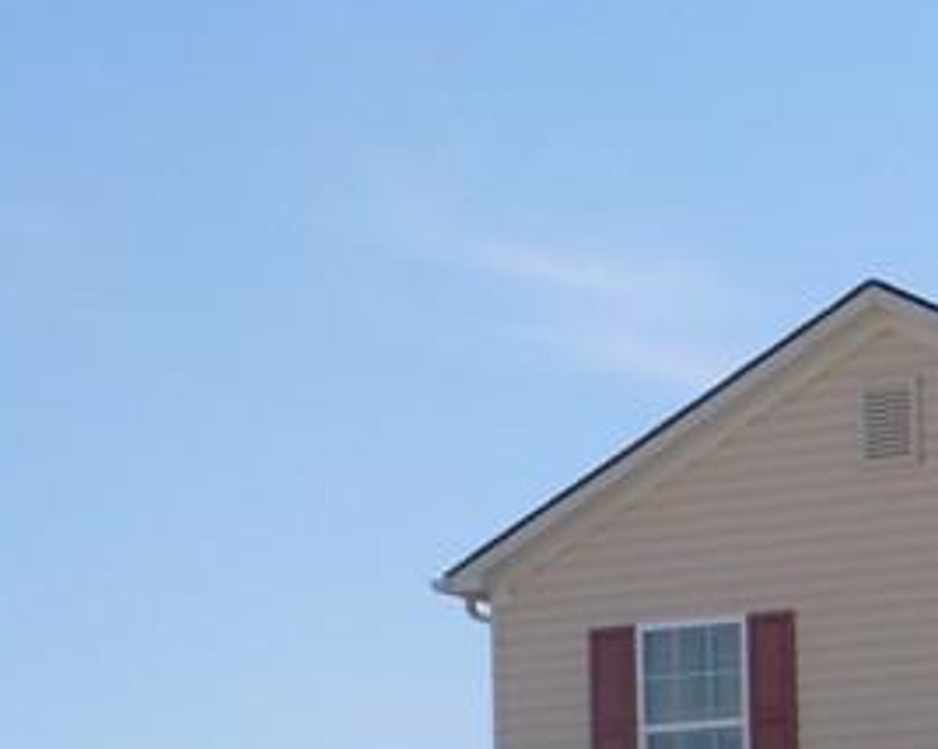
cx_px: 1530
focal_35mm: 138
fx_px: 3828
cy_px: 1071
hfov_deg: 13.0
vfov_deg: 10.8
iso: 80
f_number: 3.5
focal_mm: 6.6
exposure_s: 1/800
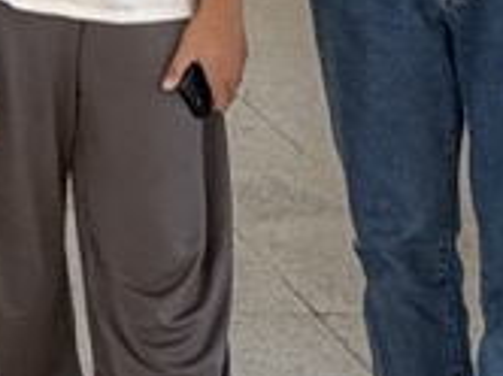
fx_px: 1567
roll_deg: +0.5
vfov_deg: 11.4
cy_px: -525
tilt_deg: -1.5
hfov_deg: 14.7
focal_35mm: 108
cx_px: -530
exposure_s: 1/121
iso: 80
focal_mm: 2.22
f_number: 2.2
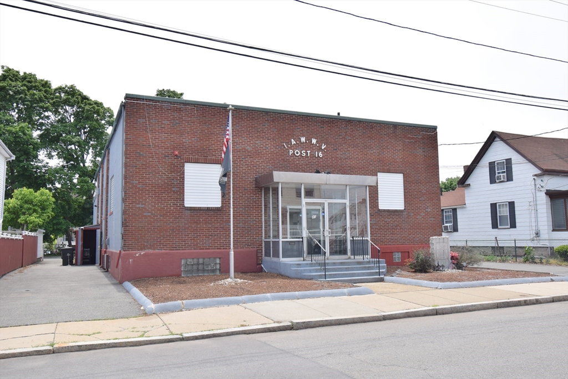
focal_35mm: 30
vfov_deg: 43.6
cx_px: 284
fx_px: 473
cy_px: 190
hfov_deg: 61.9
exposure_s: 1/640
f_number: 9
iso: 400
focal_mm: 20
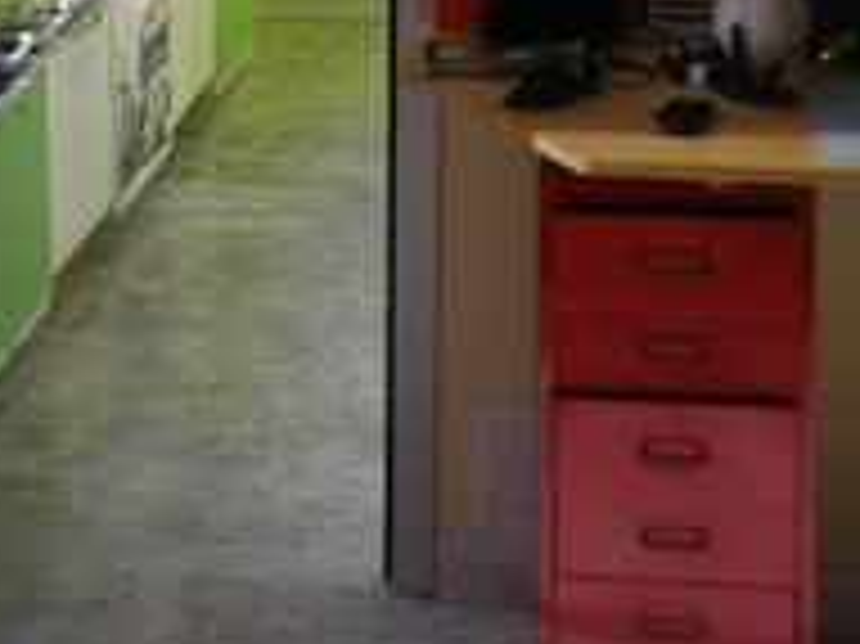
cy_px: -261
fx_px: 2806
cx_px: -126
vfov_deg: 12.6
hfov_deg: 16.8
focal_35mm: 113
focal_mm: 6.3
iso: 64
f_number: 3.5
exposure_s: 1/160
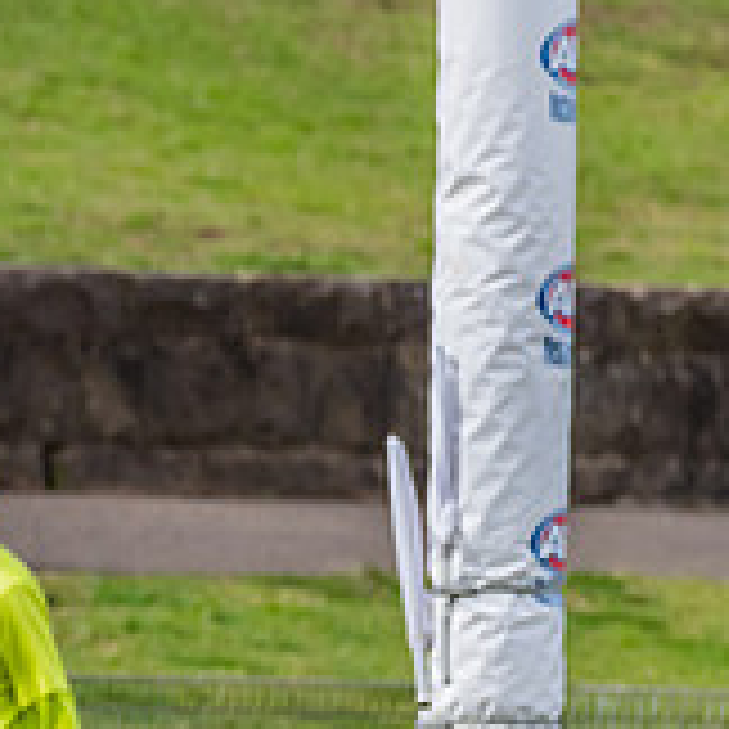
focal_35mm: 1367
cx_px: -440
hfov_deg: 1.3
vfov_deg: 1.3
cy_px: 897
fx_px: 32570
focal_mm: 360
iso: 800
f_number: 6.3
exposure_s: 1/1600
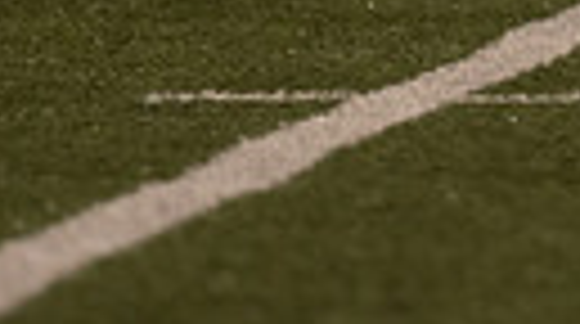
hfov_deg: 1.9
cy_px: -634
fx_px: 17515
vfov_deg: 1.1
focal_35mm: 1141
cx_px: 1507
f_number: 2.8
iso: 1600
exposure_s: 1/1000
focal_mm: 200
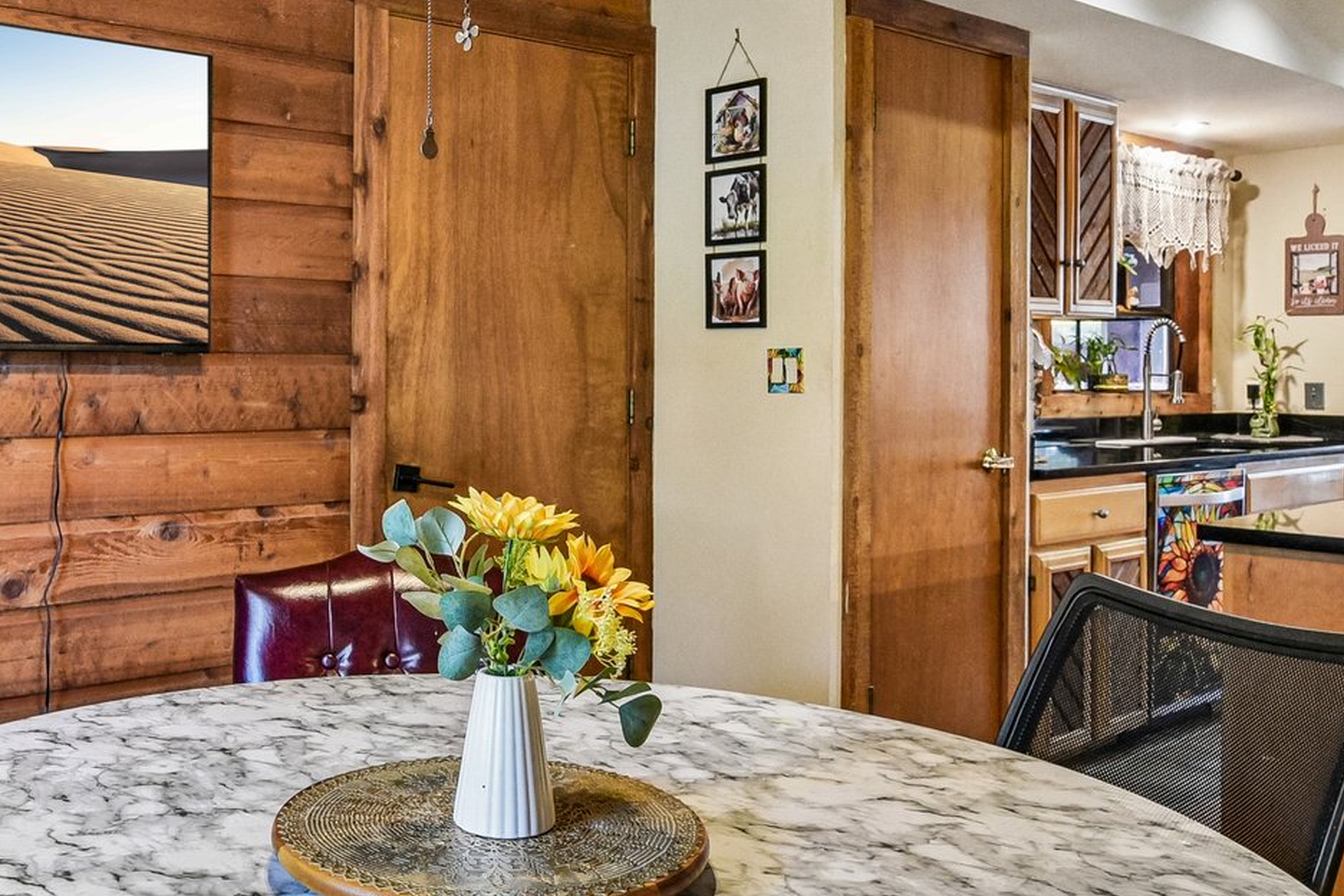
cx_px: 437
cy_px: 373
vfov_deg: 37.7
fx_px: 1307
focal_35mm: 35
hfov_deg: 53.3
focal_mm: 16
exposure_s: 1/15
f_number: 8
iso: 5000
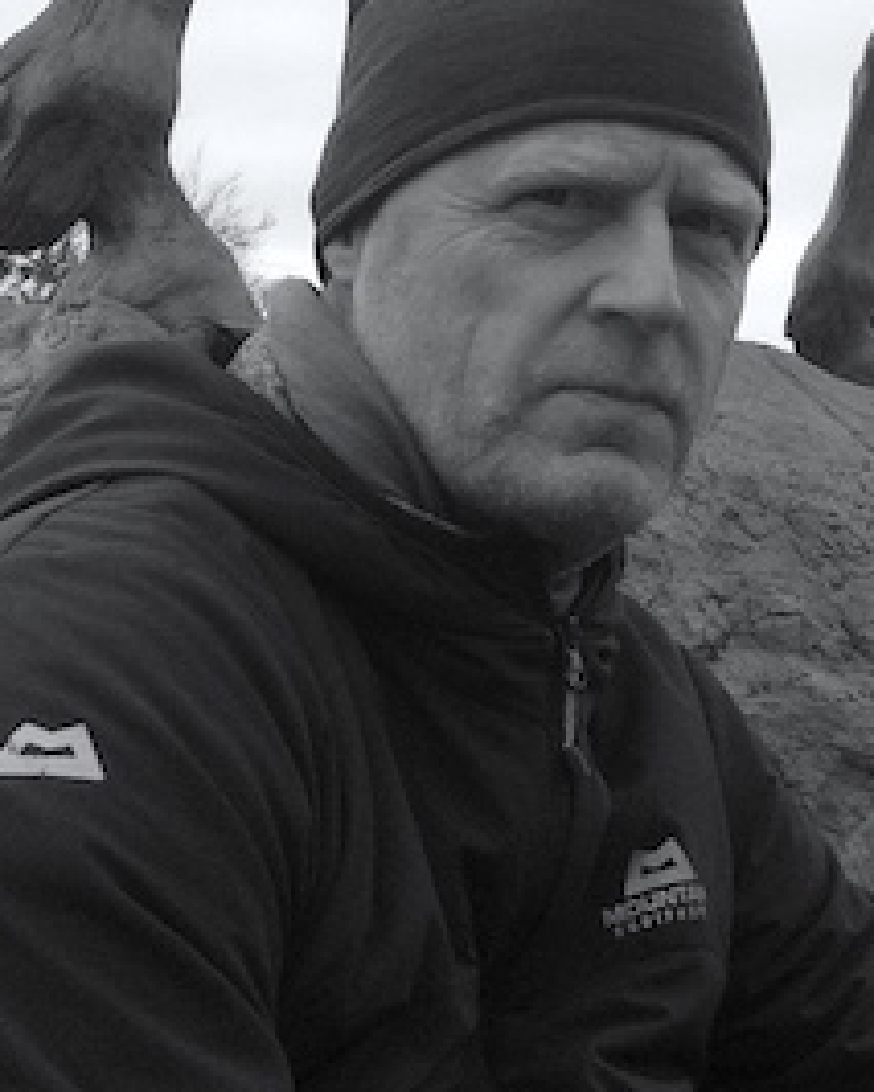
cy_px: 99
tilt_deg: +14.5
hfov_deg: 17.6
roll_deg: +3.0
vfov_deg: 21.9
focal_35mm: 85
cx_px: 919
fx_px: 2747
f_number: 2.2
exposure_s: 1/451
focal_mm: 4.15
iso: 32
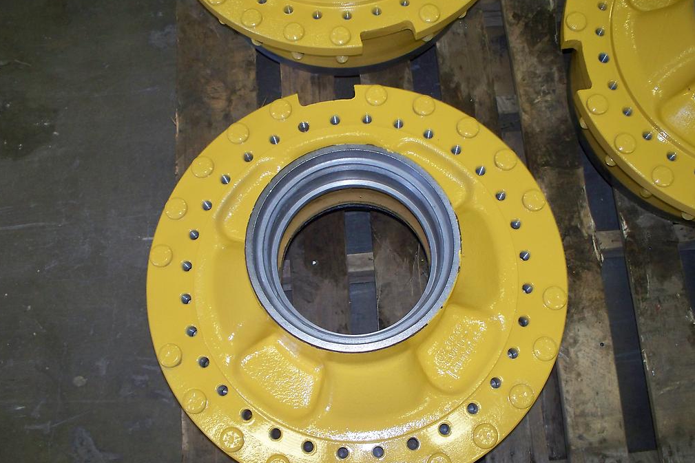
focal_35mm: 38
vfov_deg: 35.1
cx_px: 344
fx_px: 734
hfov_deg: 50.7
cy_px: 244
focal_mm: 7.54
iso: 200
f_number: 2.8
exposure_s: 1/30
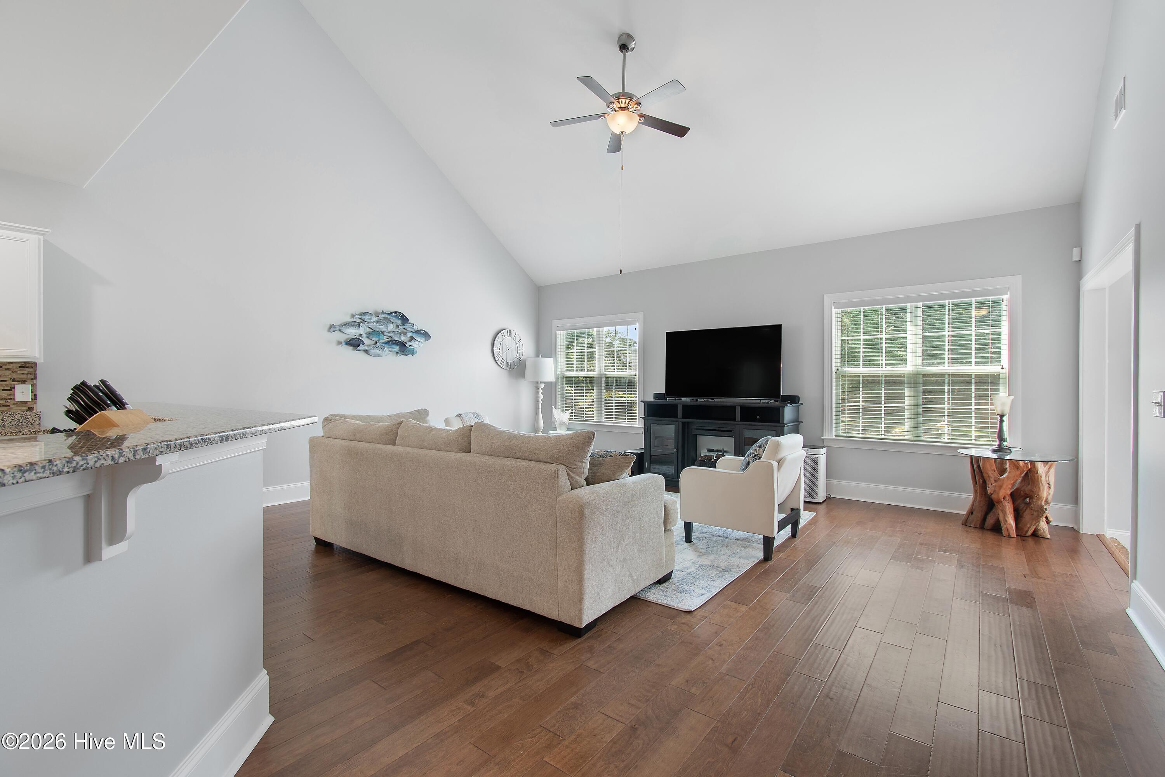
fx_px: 485
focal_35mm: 15
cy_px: 388
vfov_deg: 77.3
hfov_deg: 100.4
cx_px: 582
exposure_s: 1/3
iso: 100
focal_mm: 10
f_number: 8
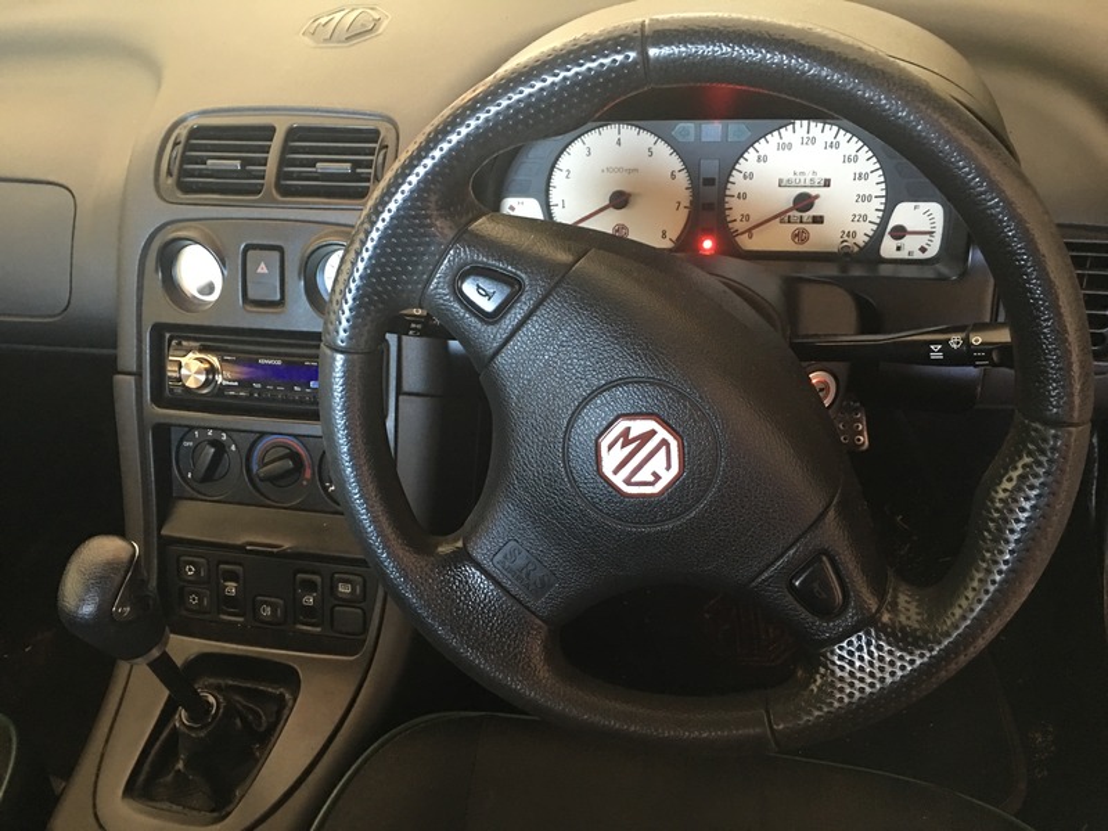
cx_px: 554
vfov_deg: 48.2
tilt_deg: -36.1
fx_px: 928
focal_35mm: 29
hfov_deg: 61.7
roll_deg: +5.4
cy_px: 416
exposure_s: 1/8
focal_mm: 4.15
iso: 125
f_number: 2.2
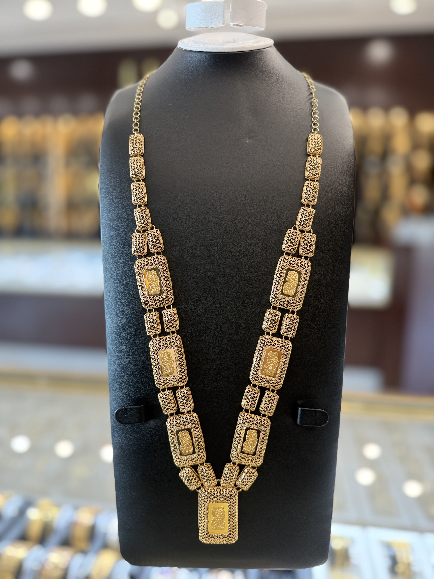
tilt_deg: -9.8
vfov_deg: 71.6
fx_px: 401
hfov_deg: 56.8
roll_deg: -1.5
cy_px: 290
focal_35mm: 24
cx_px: 217
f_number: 1.78
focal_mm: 6.76
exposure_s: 1/120
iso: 200
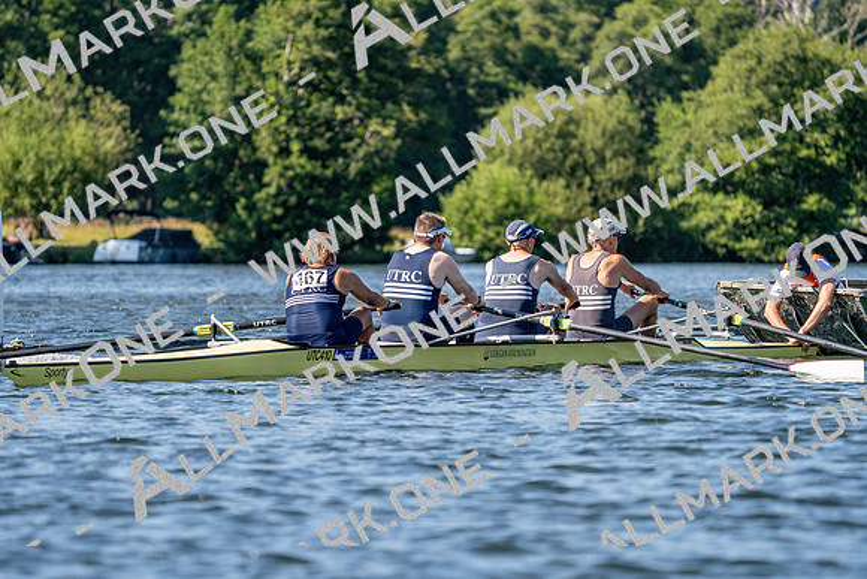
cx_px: 434
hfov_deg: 7.4
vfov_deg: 5.0
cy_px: 290
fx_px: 6672
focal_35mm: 277
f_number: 5.6
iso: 400
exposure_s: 1/1600
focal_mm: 277
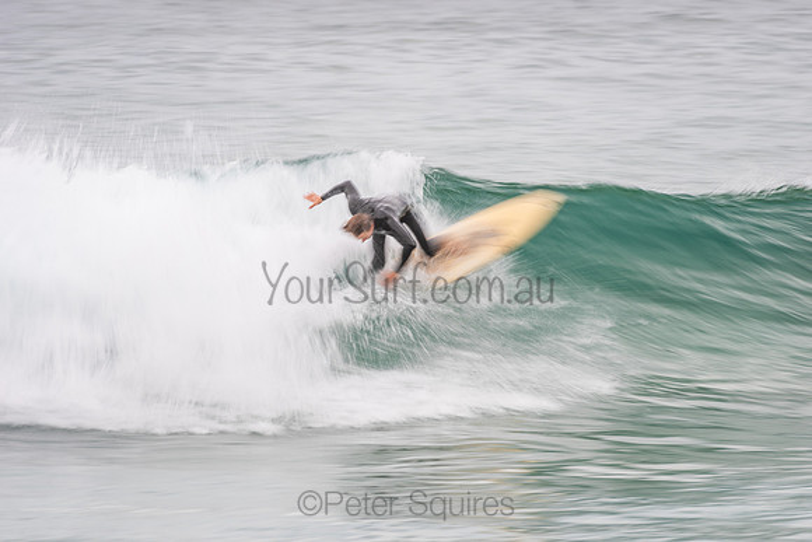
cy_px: 271
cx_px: 406
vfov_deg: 2.8
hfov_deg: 4.1
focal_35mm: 500
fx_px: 11280
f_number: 10
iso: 64
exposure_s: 1/20
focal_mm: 500
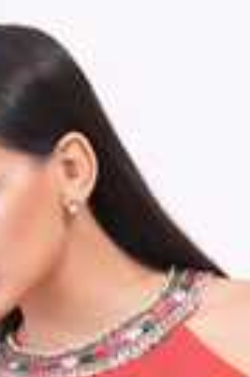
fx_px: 3196
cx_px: 138
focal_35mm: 306
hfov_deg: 4.5
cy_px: 710
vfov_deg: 6.6
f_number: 9
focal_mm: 78
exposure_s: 1/125
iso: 320
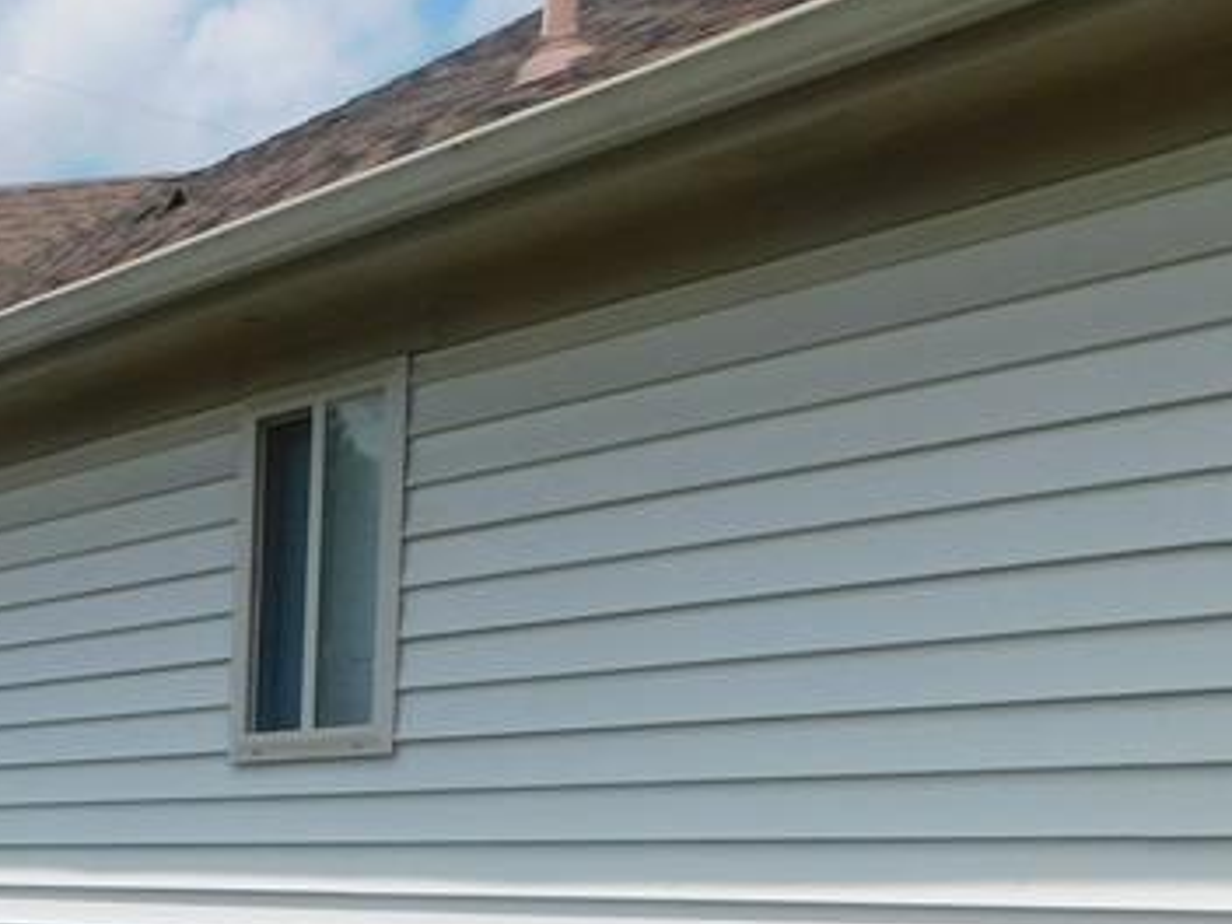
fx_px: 2385
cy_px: 1106
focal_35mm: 67
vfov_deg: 20.5
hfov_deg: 25.5
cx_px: -308
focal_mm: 4
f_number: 6
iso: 125
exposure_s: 1/640
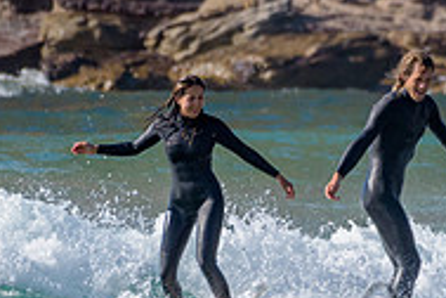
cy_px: 249
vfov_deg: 0.7
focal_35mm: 1885
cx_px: 424
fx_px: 23351
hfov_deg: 1.1
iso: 320
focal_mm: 500
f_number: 5.6
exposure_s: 1/3200
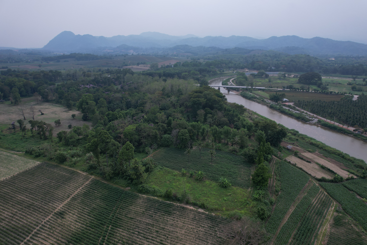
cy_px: 122
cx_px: 184
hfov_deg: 78.6
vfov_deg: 57.2
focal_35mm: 22
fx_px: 224
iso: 100
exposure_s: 1/320
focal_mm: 8.38
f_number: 2.8
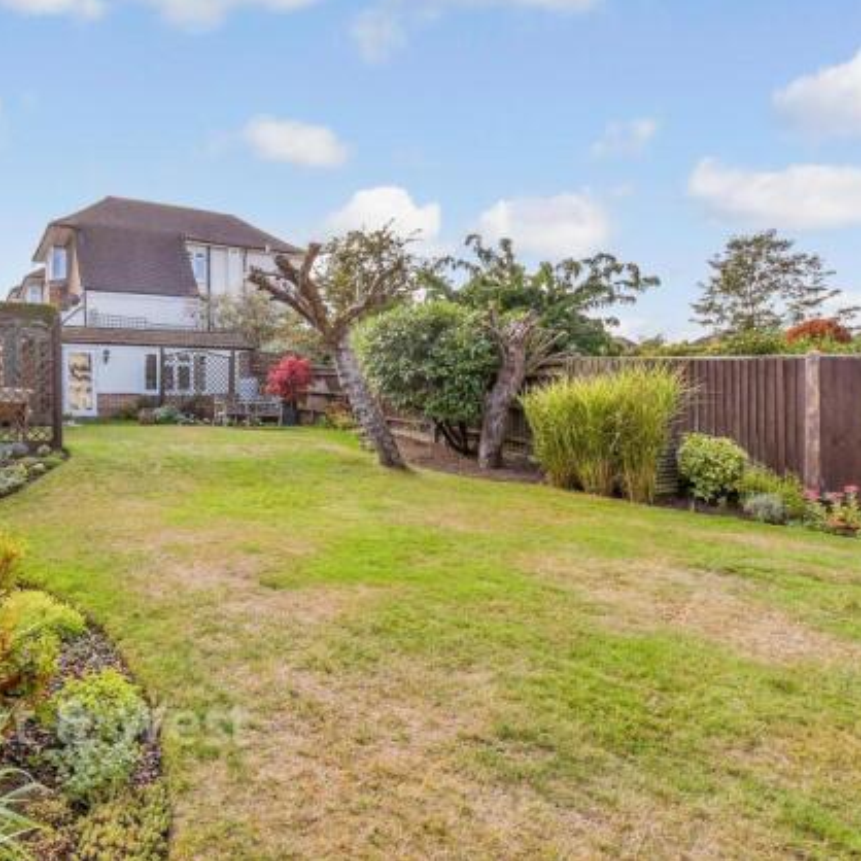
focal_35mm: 20
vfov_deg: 74.8
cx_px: 242
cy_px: 415
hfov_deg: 71.0
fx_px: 563
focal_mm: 10
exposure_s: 1/160
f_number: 8
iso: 160
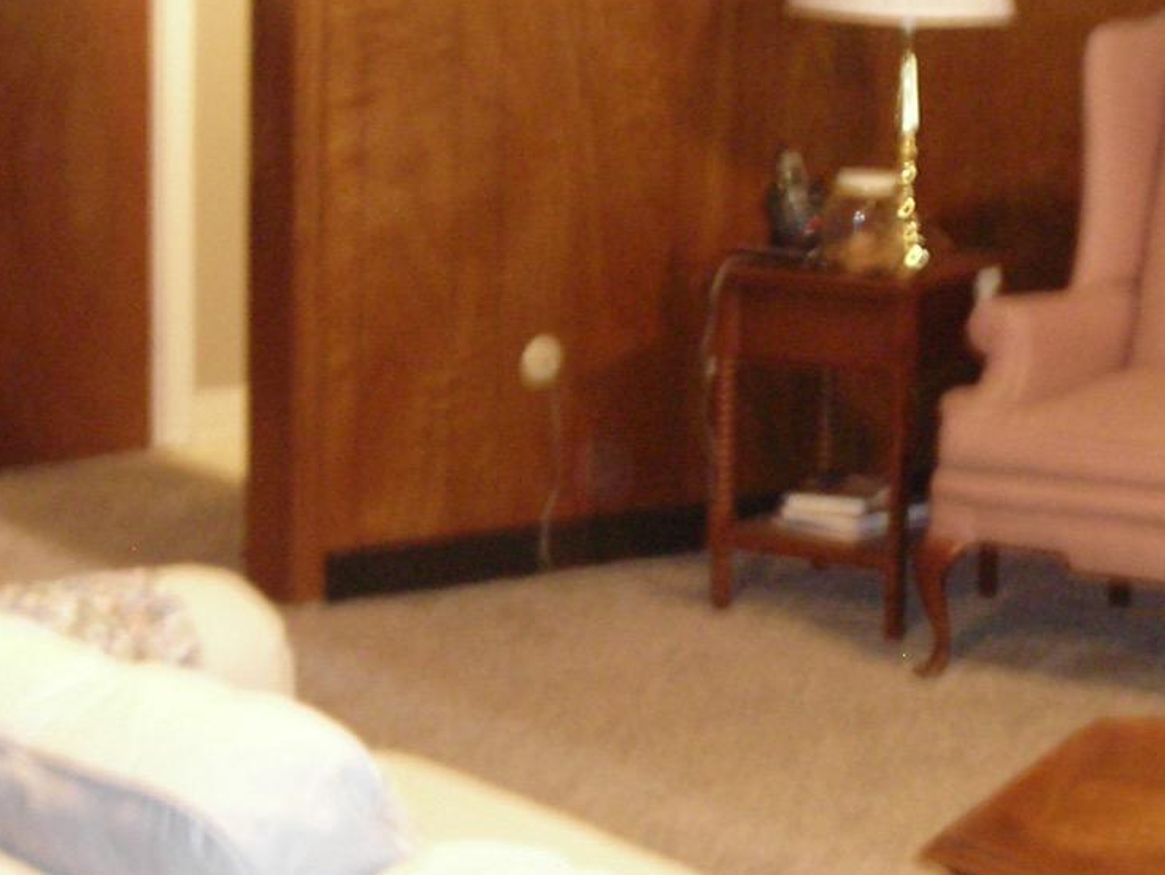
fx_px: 3569
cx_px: 763
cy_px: 337
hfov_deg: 18.5
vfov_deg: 14.0
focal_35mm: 106
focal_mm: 6.3
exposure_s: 1/5.5
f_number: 3.2
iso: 200
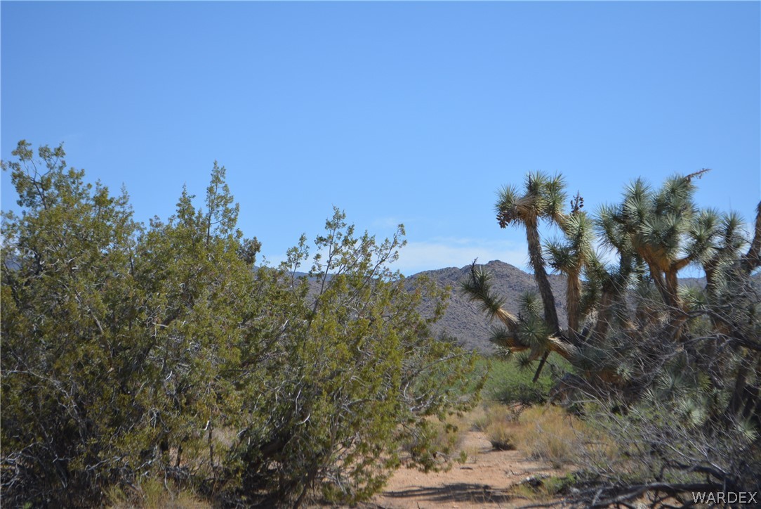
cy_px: 254
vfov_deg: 16.6
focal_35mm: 82
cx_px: 380
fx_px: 1745
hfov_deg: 24.6
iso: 400
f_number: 7.1
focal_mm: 55
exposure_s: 1/1600
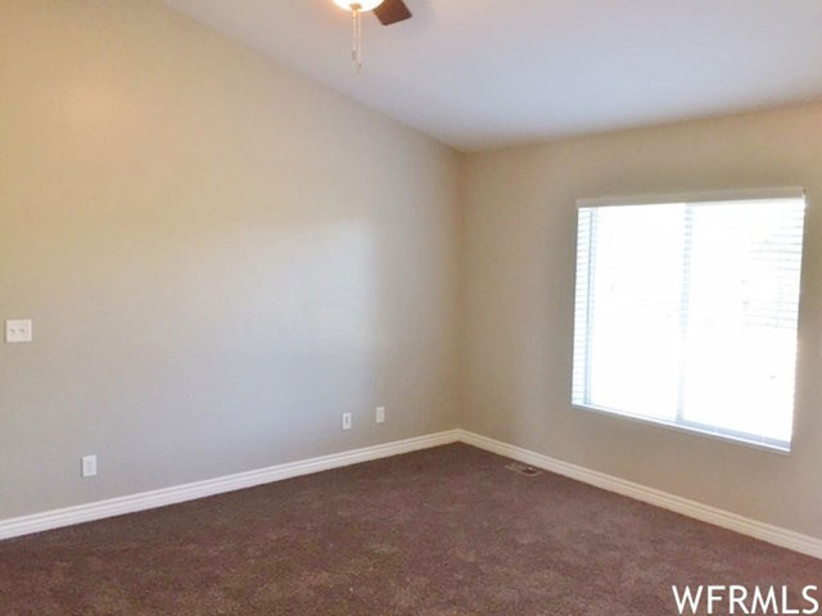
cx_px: 411
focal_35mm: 29
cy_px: 308
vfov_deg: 48.2
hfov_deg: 61.7
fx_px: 689
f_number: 2.2
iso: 50
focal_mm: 4.15
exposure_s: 1/30
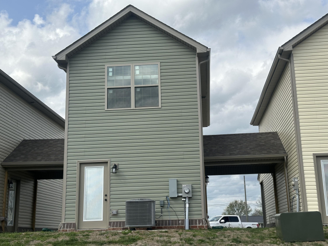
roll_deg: +1.4
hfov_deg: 39.7
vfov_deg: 30.3
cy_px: 123
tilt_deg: +14.2
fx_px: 455
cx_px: 164
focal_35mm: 48
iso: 64
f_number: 1.78
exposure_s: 1/4184
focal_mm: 6.86
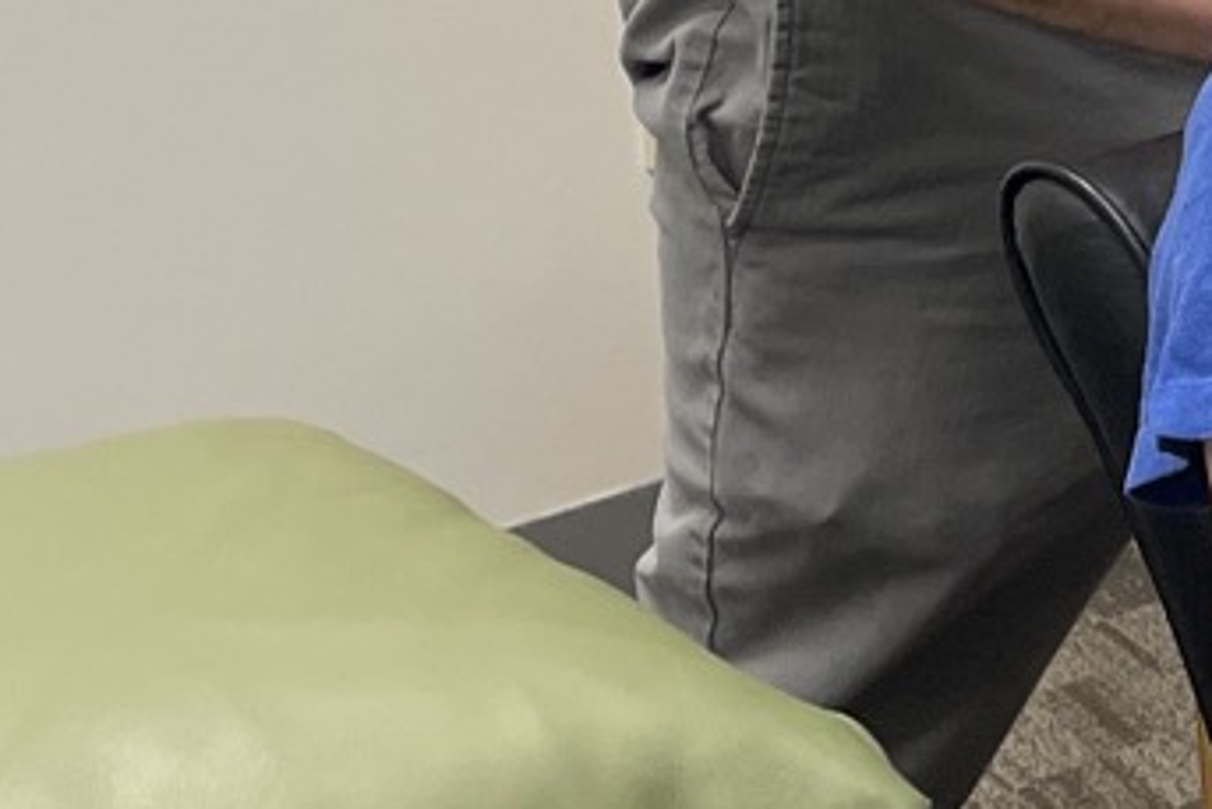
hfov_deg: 12.5
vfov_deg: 9.5
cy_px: -219
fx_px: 4782
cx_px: 2509
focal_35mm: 142
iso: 80
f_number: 1.6
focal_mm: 4.2
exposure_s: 1/60
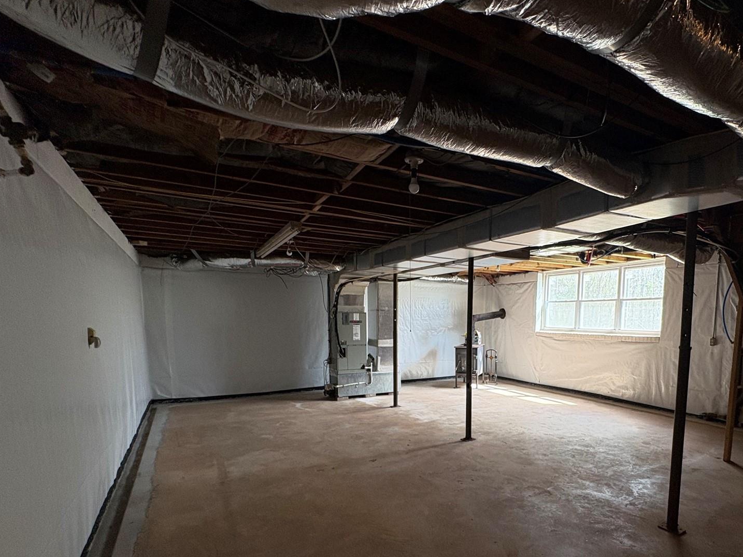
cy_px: 367
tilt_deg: -7.1
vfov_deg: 64.4
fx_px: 429
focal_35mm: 20
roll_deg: -0.3
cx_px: 456
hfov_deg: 80.5
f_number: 2.2
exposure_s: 1/99
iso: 125
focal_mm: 2.22
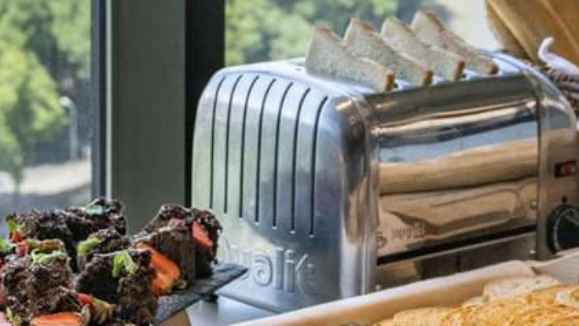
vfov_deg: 6.8
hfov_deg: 11.9
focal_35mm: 179
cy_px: 23
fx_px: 2749
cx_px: 61
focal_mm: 48
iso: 1600
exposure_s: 1/400
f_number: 9
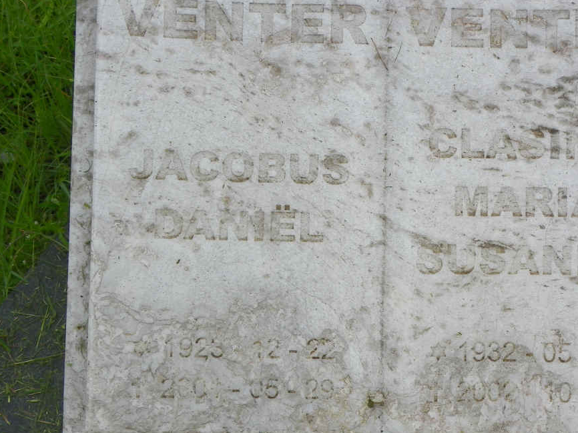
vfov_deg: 24.0
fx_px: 1018
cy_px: 219
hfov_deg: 31.4
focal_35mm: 61
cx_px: 392
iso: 64
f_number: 5.6
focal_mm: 7.9
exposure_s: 1/250
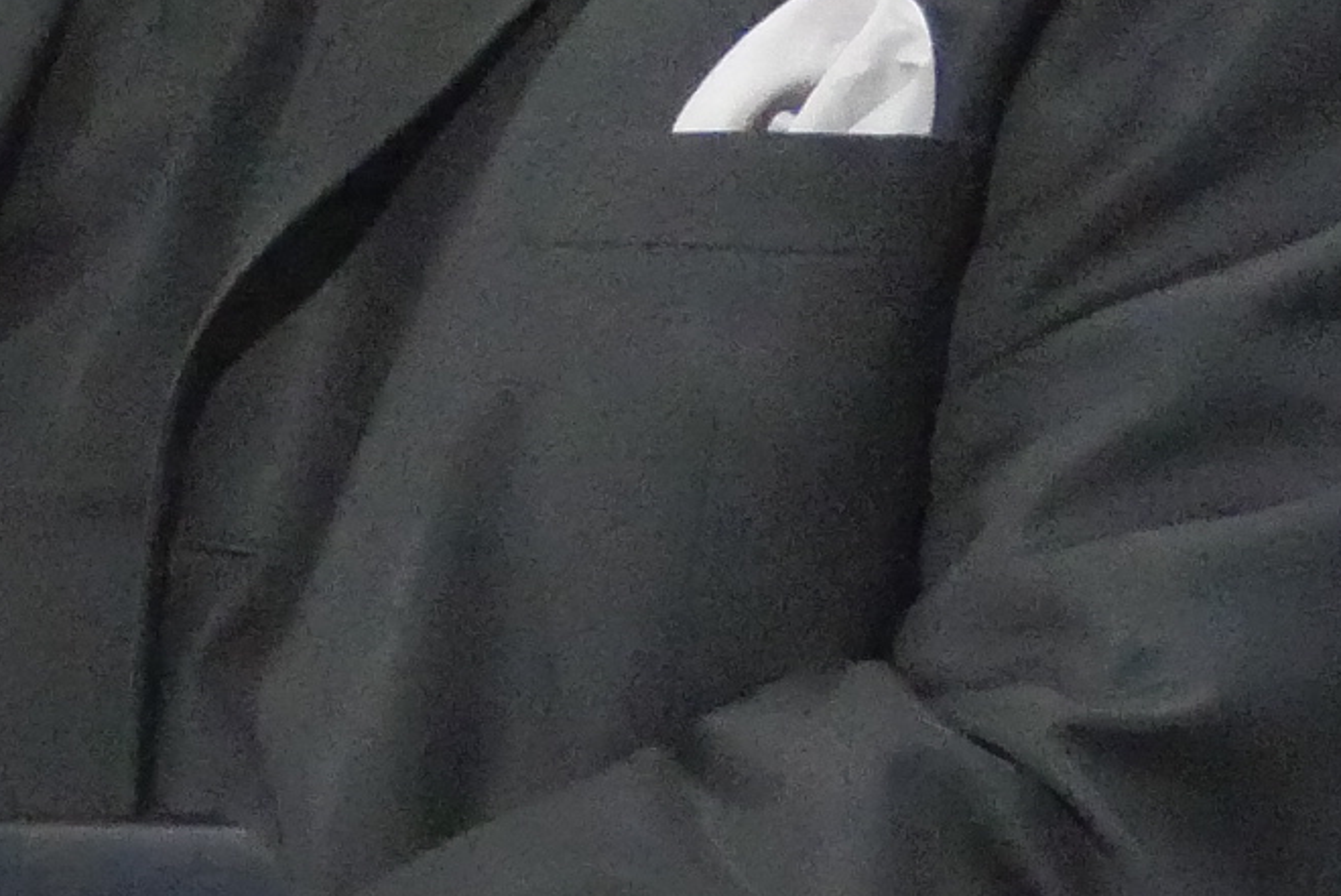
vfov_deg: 2.9
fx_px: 17407
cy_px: -437
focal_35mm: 467
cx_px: -1979
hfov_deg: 4.3
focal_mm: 40
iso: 6400
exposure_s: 1/320
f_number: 5.6
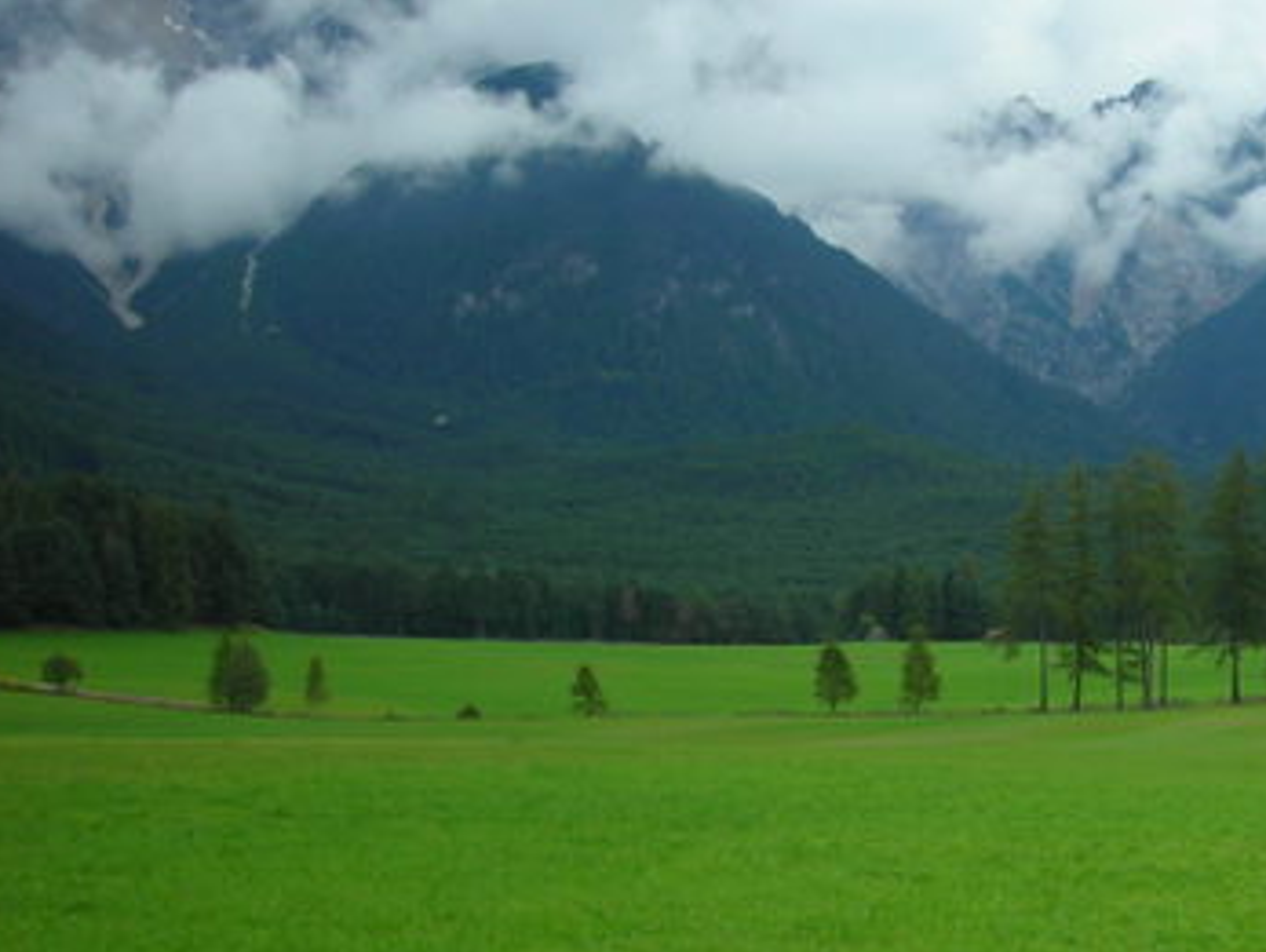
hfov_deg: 26.8
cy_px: 580
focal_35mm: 70
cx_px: 1127
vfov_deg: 21.0
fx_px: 2563
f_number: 6.4
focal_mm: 6.3
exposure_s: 1/130
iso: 50
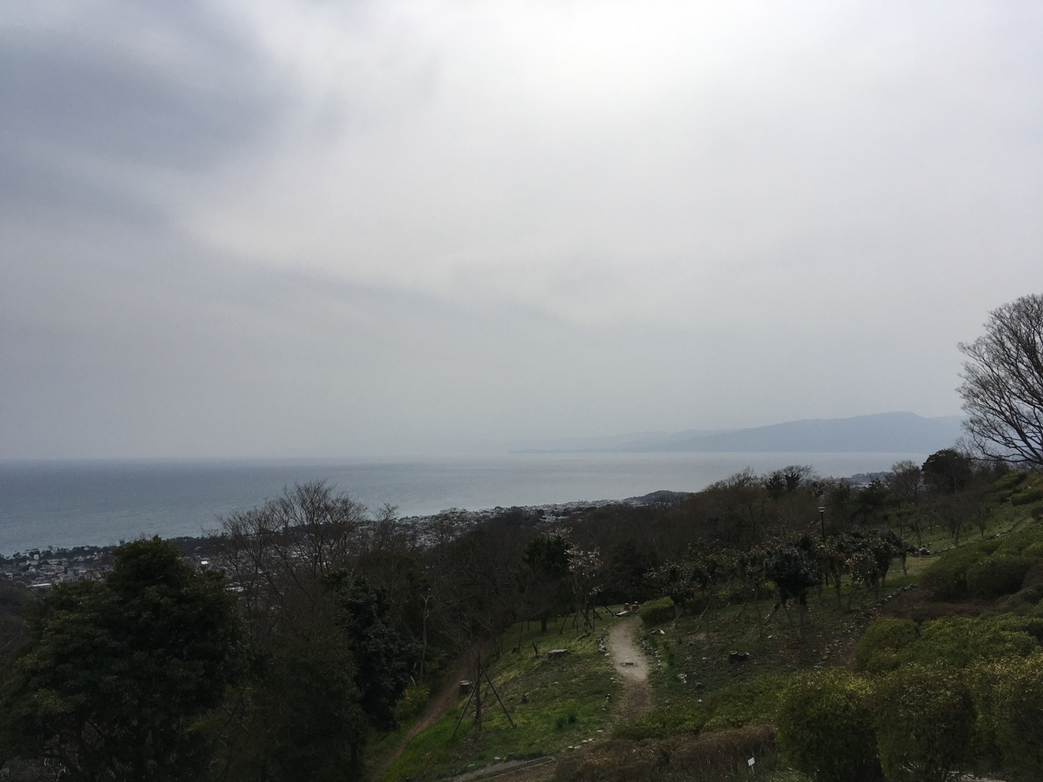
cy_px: 391
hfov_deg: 61.7
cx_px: 522
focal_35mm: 29
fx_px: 874
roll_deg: +0.8
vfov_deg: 48.2
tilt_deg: +1.8
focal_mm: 4.15
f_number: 2.2
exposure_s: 1/4274
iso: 25
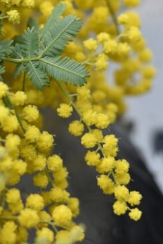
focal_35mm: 141
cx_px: -46
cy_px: 48
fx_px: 958
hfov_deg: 9.6
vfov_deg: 14.5
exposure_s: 1/640
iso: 250
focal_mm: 50
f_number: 3.2
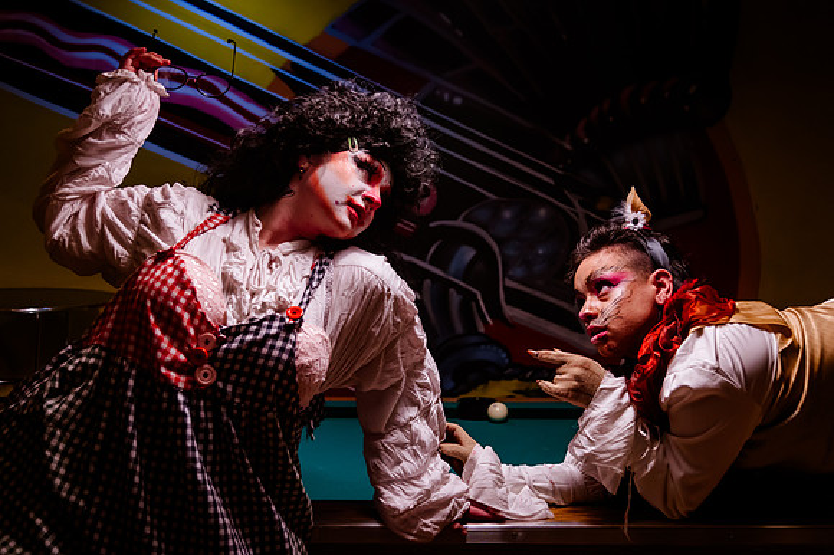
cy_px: 278
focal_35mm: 47
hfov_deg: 41.8
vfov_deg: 28.5
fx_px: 1091
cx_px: 417
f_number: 4
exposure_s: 1/400
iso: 2000
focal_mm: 44
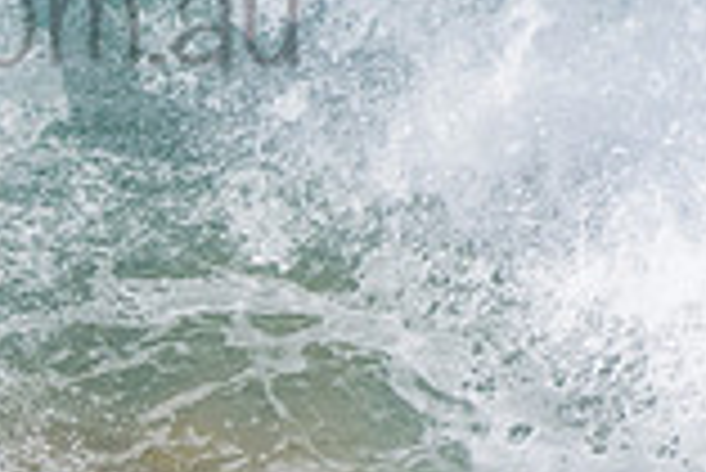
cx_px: -175
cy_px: -38
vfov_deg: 0.5
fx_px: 54391
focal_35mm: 2771
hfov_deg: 0.7
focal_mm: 500
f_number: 5.6
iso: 250
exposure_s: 1/2000
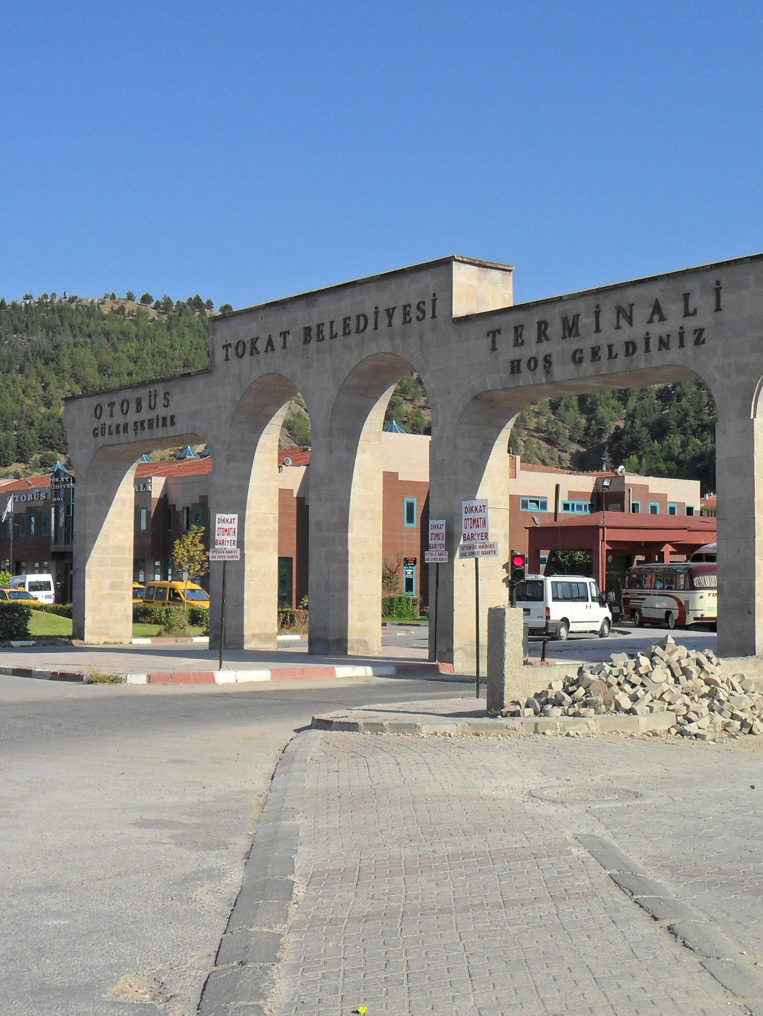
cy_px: 506
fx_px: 1469
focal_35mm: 50
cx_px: 325
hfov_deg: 29.1
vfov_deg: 38.2
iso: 100
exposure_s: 1/1000
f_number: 4
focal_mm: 6.6
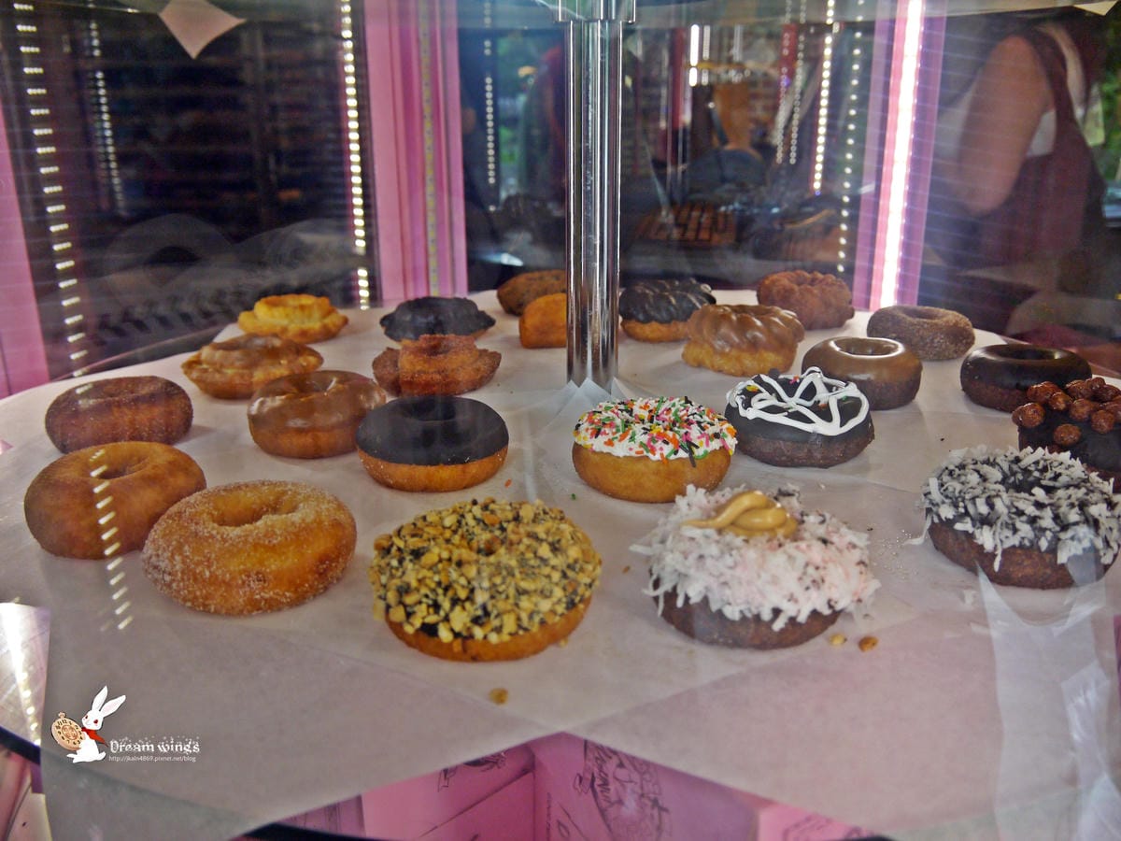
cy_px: 420
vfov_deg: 49.7
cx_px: 560
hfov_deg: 63.4
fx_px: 907
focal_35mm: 28
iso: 400
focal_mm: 14
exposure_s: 1/125
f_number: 3.5
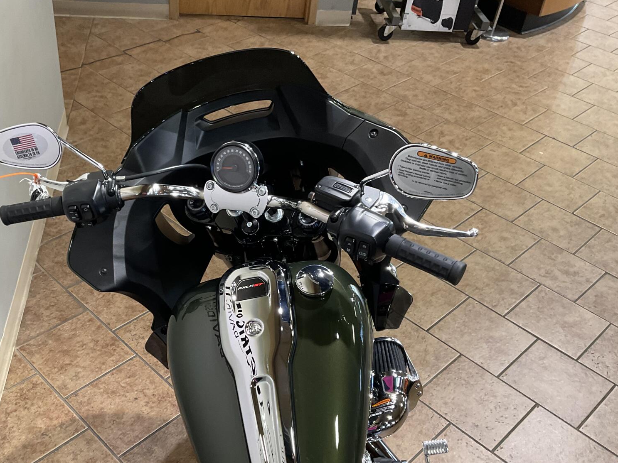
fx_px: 696
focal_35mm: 39
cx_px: 239
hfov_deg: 47.5
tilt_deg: -42.7
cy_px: 287
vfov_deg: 36.6
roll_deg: -4.1
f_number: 1.8
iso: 100
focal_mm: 3
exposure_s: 1/60
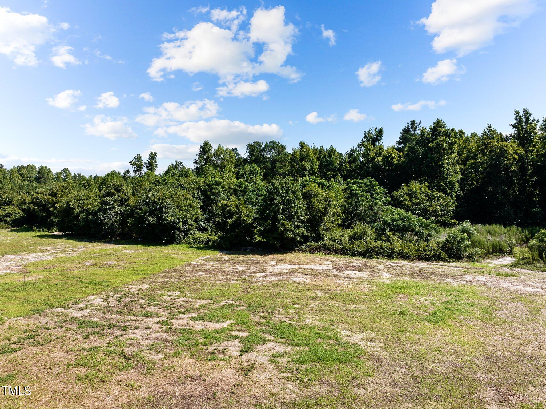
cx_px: 273
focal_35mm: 24
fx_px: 378
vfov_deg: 56.8
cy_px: 204
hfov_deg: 71.6
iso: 100
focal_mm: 12.29
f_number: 2.8
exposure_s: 1/240
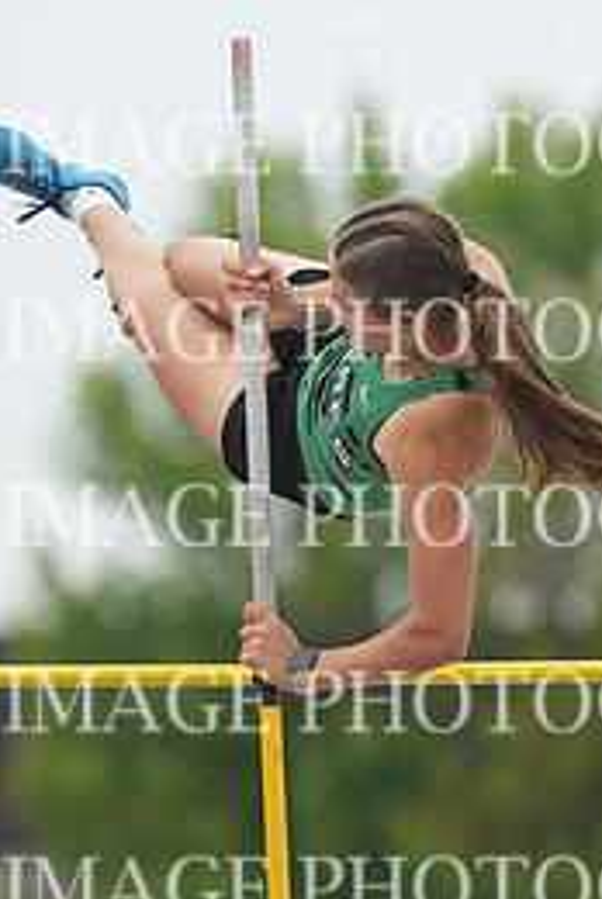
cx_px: 275
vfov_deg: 3.1
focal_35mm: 668
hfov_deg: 2.1
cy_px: 609
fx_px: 16710
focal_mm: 300
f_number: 4
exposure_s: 1/2000
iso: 800
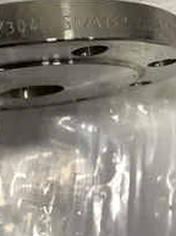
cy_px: 46
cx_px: 49
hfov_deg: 26.7
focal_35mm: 54
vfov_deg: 34.5
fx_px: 367
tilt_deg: -67.0
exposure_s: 1/60
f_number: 1.6
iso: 80
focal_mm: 4.2
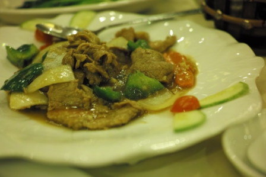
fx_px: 333
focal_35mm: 45
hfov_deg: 43.6
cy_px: 88
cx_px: 133
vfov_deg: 29.9
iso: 200
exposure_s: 1/10
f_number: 2.8
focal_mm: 30
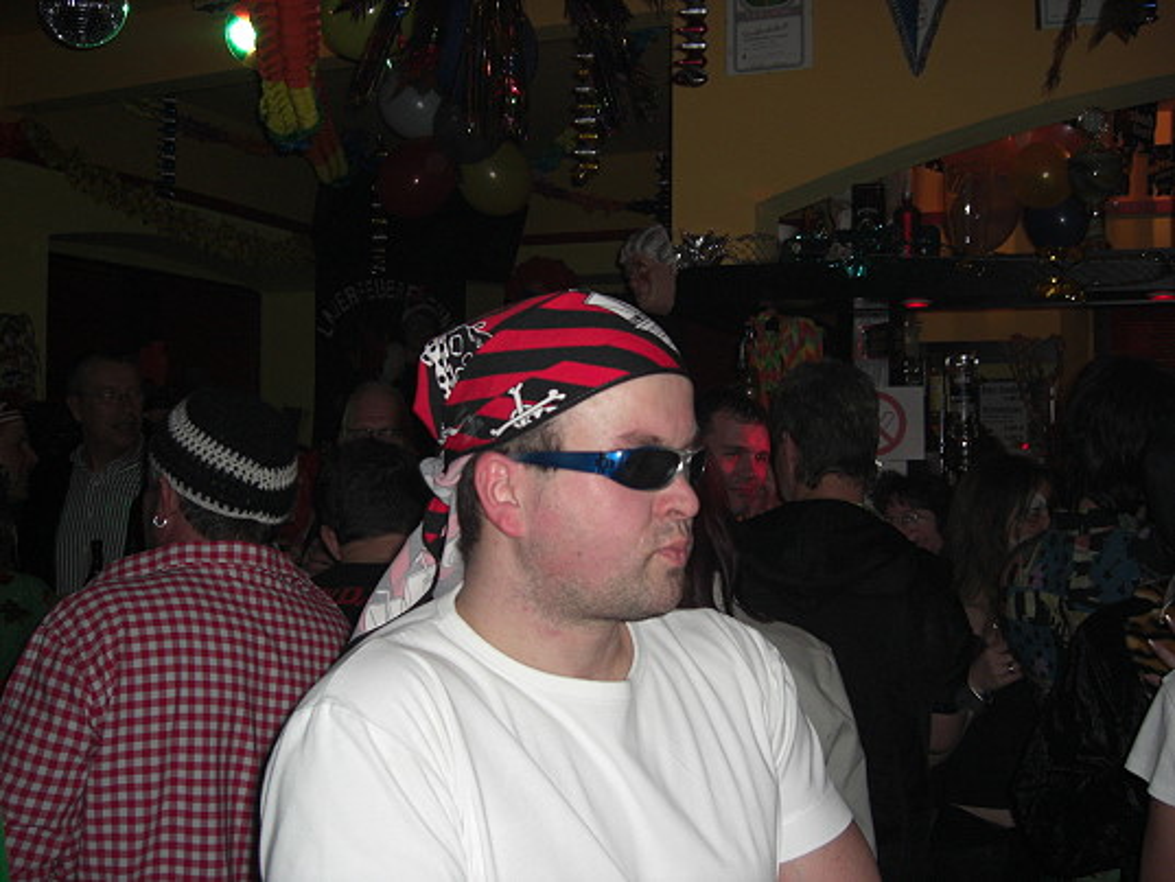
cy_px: 441
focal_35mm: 38
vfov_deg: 37.7
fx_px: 1290
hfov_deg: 49.0
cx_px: 588
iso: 200
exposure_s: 1/60
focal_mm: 7.9
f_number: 2.8
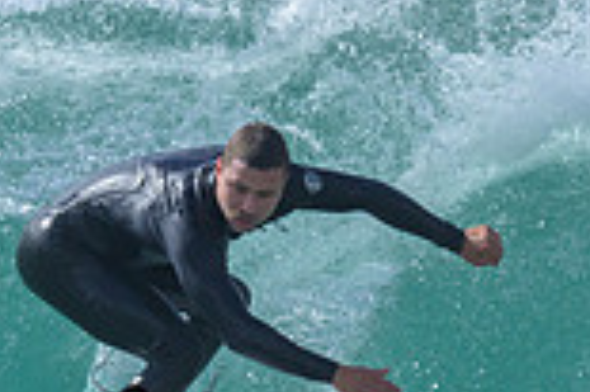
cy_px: 316
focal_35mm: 3443
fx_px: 56367
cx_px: -21
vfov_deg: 0.4
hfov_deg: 0.6
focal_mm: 800
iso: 360
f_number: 6.3
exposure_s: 1/2000
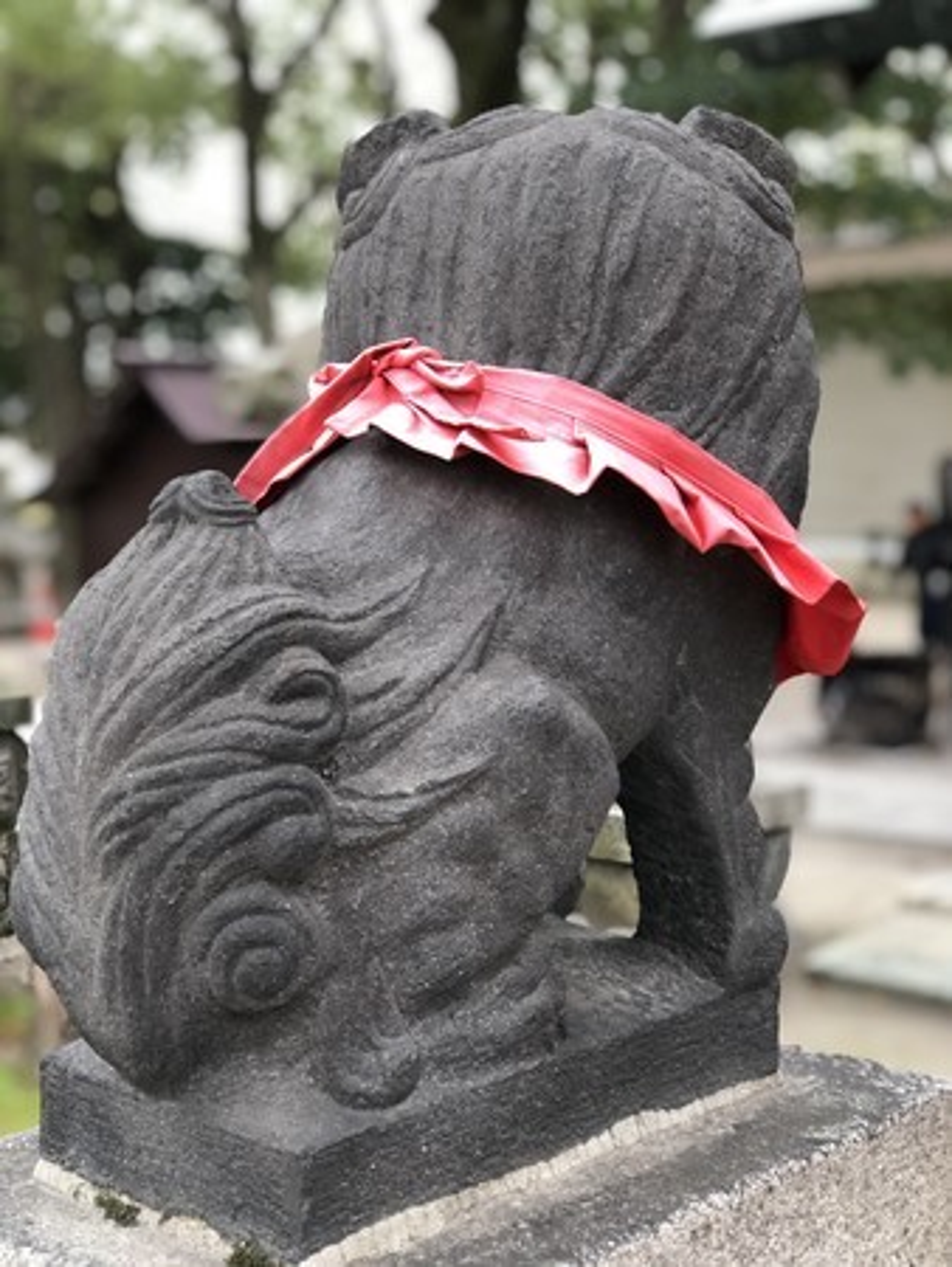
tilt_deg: -4.5
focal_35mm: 57
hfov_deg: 25.7
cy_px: 634
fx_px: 2088
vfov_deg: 33.8
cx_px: 476
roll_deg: +0.8
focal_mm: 6.6
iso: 40
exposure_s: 1/30
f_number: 2.8
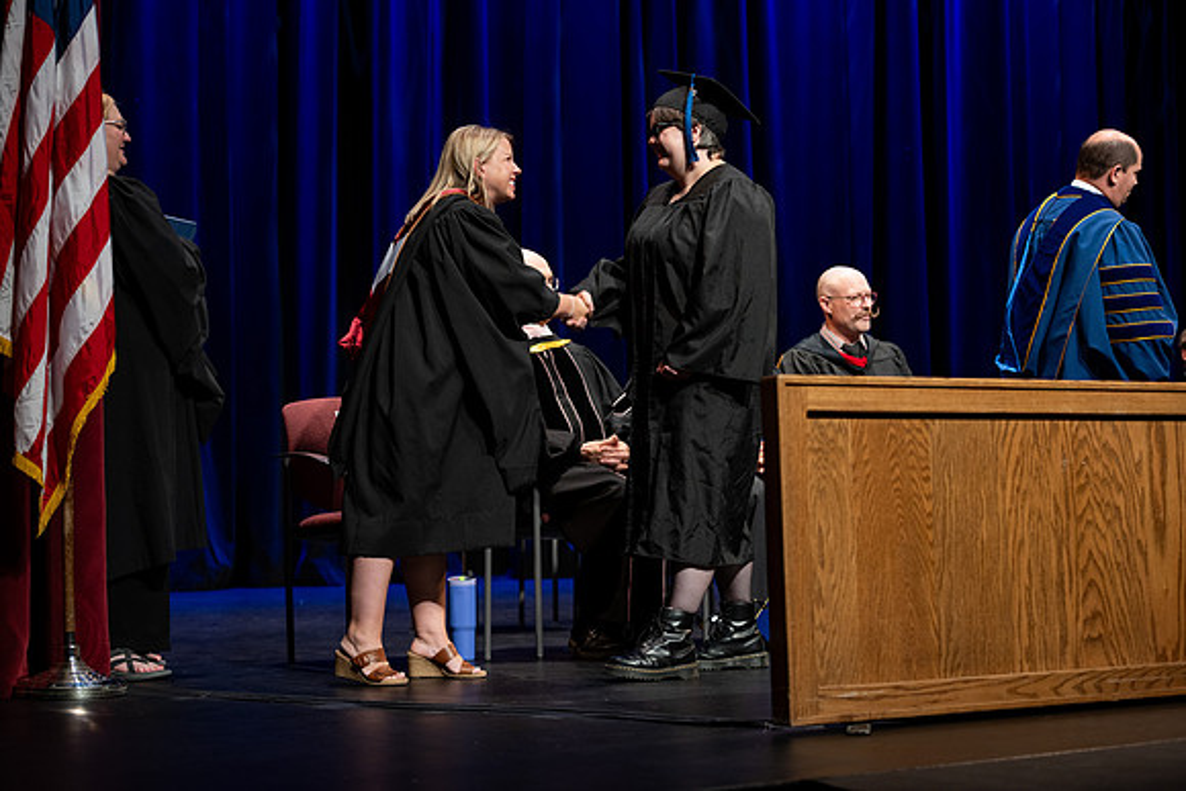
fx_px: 2307
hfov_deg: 28.8
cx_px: 593
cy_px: 396
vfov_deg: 19.5
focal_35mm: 70
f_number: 2.8
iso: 500
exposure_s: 1/250
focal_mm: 70
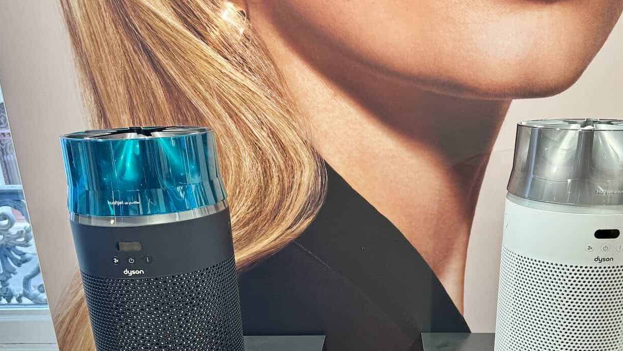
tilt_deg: -19.2
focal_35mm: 34
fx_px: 562
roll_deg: +1.4
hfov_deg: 57.6
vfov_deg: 33.5
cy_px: 287
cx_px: 374
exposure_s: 1/50
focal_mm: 6.76
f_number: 1.78
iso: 125
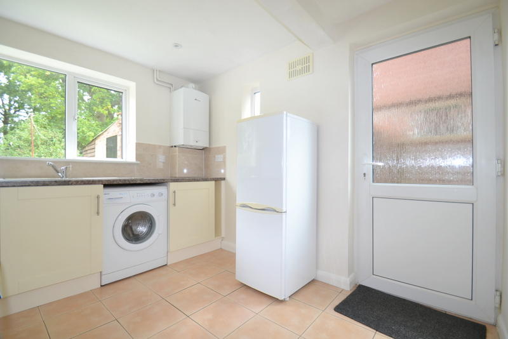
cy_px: 170
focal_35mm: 15
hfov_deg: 100.4
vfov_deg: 77.4
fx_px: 212
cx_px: 254
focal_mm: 10
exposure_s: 1/60
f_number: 4
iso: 320
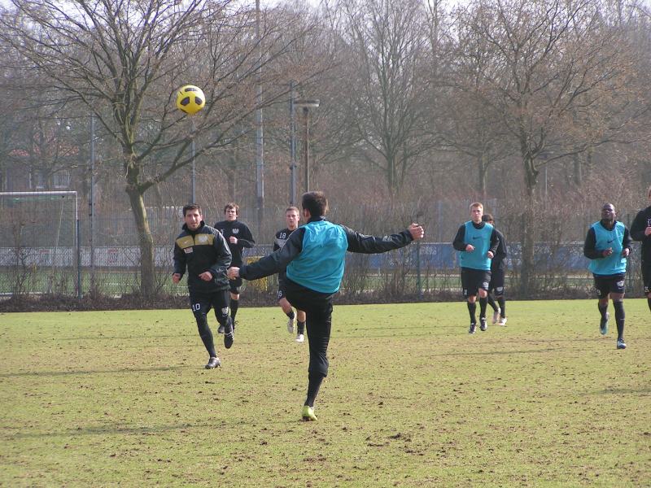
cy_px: 244
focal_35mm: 180
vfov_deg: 8.2
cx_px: 326
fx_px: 3385
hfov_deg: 11.0
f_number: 3.5
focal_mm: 27.5
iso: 50
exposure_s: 1/400
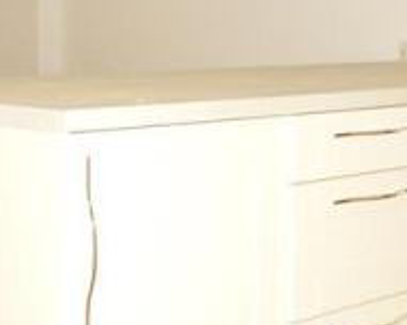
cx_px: 84
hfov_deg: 21.5
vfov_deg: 17.1
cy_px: -1
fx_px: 1059
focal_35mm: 88
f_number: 13
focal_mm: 18
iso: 1600
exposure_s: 1/200
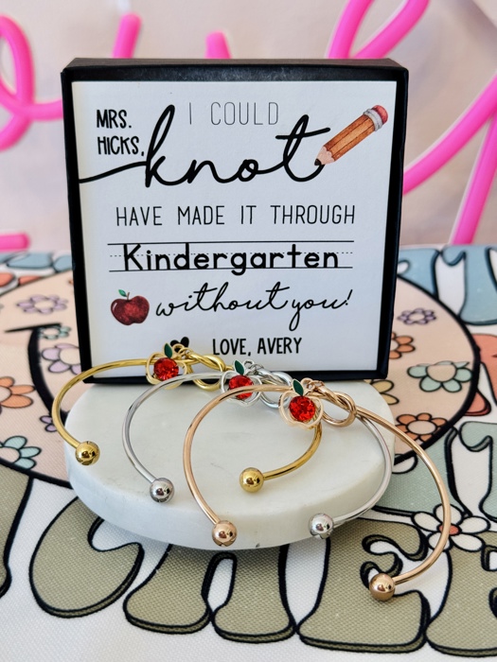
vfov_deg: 39.7
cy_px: 331
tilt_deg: -26.5
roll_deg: +0.9
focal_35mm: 48
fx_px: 919
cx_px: 248
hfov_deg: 30.3
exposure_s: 1/60
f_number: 1.78
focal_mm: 6.76
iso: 64
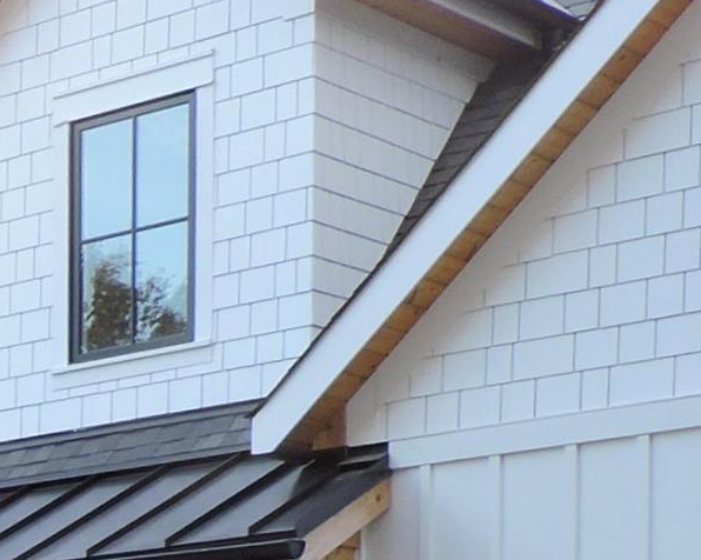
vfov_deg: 12.0
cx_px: -979
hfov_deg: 12.7
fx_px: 2447
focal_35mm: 118
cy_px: 1026
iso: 100
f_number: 3
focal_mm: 4.3
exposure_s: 1/60
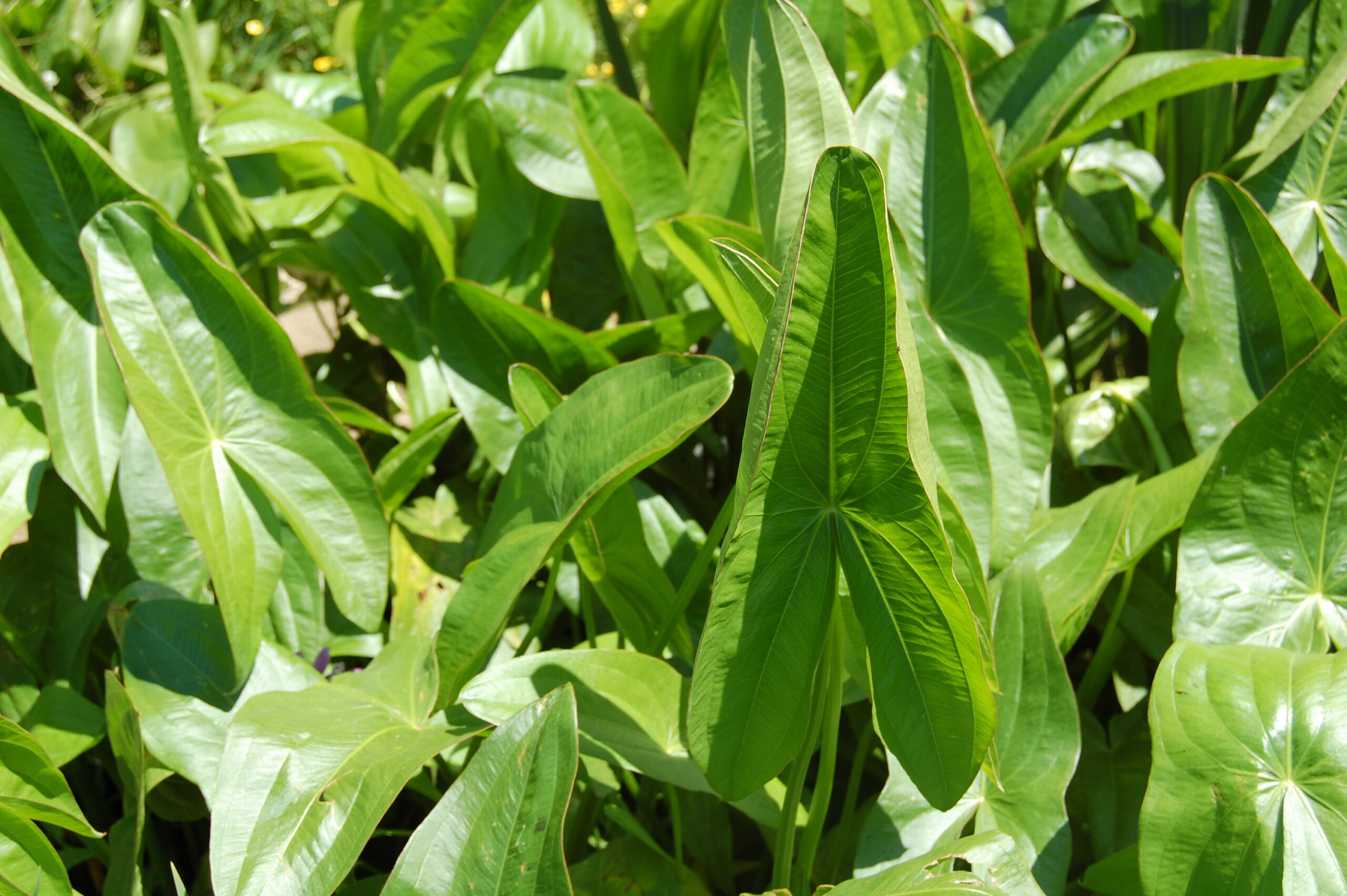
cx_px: 674
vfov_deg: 25.7
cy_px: 448
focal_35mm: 52
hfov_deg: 37.9
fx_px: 1963
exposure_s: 1/200
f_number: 7.1
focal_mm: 35
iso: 200
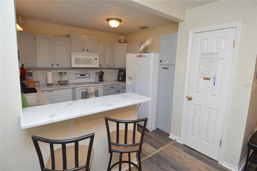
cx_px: 128
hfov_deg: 90.1
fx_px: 128
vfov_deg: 67.3
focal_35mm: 18
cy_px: 86
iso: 450
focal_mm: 12
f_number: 4
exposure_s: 1/60
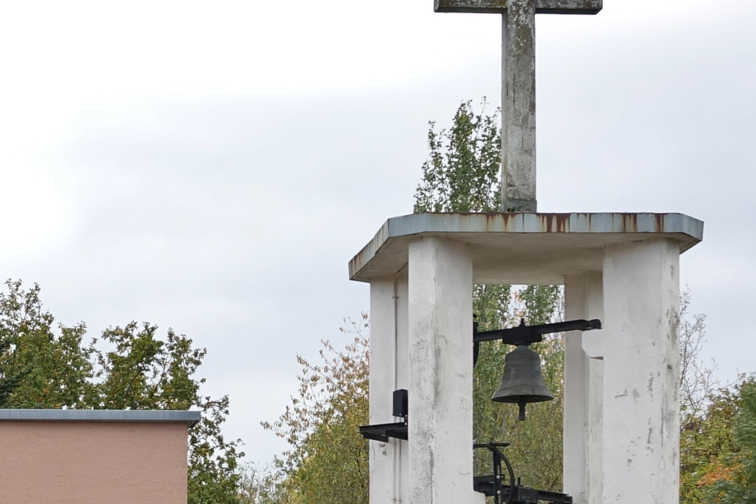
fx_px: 4073
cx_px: -392
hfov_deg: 10.2
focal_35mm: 194
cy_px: 577
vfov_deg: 7.0
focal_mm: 20.49
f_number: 4
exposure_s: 1/250
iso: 100
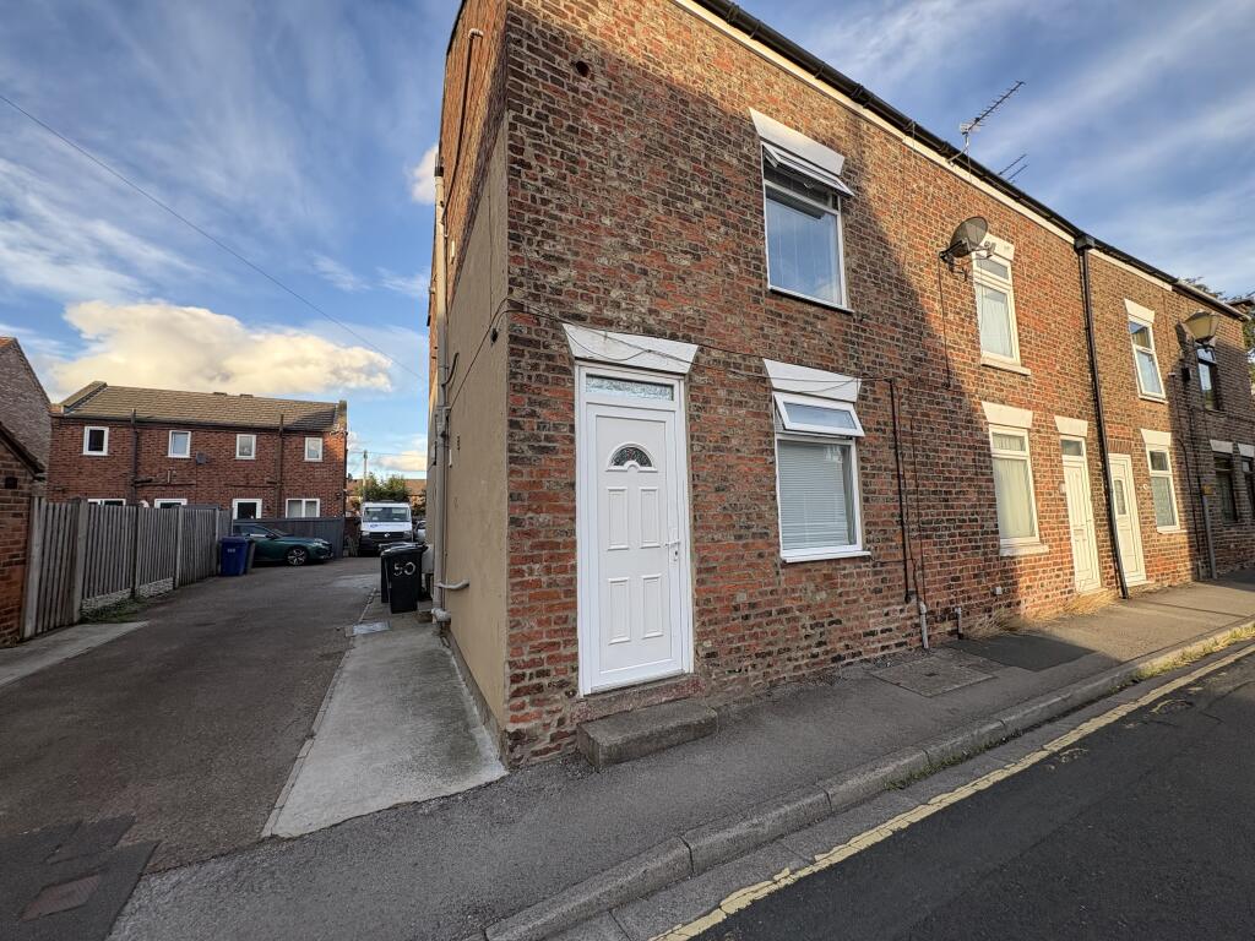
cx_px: 628
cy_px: 470
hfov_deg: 102.1
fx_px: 508
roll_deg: +1.5
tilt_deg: +5.2
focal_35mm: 14
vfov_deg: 85.7
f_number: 2.2
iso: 50
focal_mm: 2.22
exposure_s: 1/470
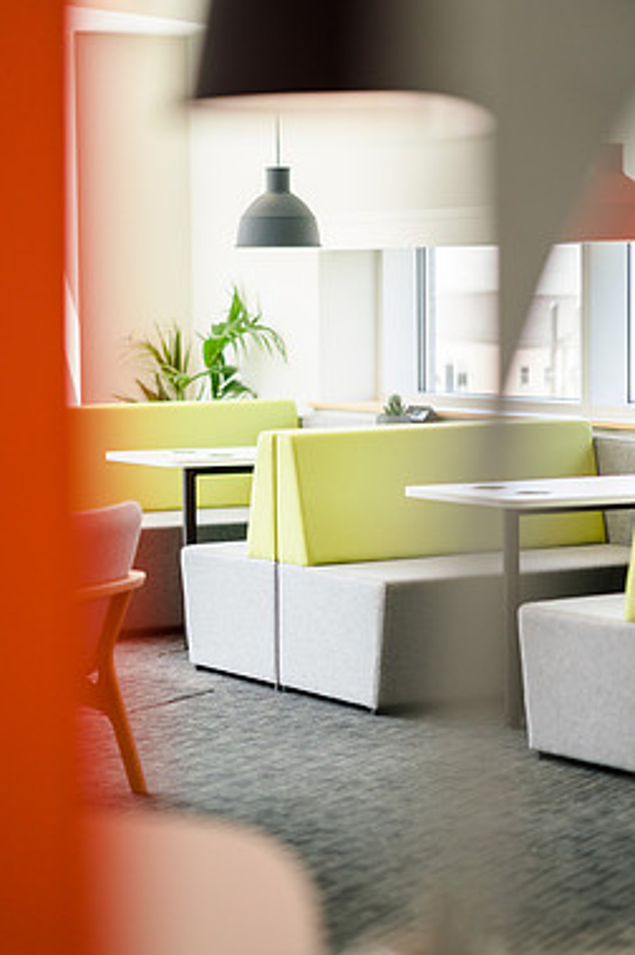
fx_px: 2677
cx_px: 292
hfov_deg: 13.5
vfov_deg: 20.2
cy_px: 474
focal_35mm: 101
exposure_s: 1/1250
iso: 400
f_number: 1.4
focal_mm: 85
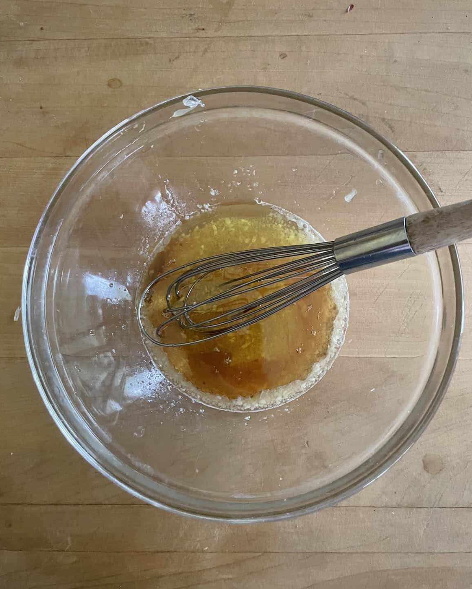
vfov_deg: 62.2
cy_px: 290
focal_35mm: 28
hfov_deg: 51.5
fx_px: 489
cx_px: 238
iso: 640
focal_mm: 4.2
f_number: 1.6
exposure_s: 1/30
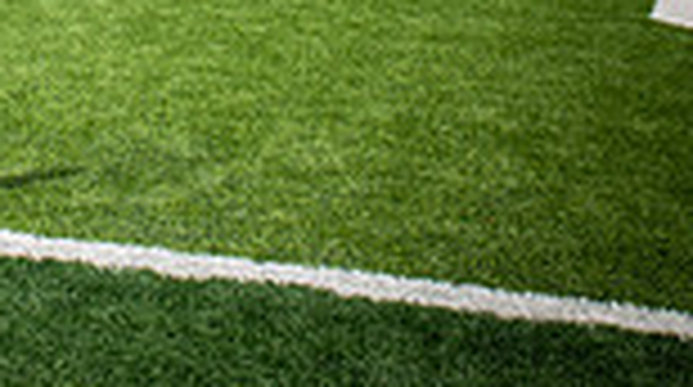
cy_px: -554
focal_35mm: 92
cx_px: 54
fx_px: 1688
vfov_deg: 11.0
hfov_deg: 22.6
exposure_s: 1/500
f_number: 7.1
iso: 200
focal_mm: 30
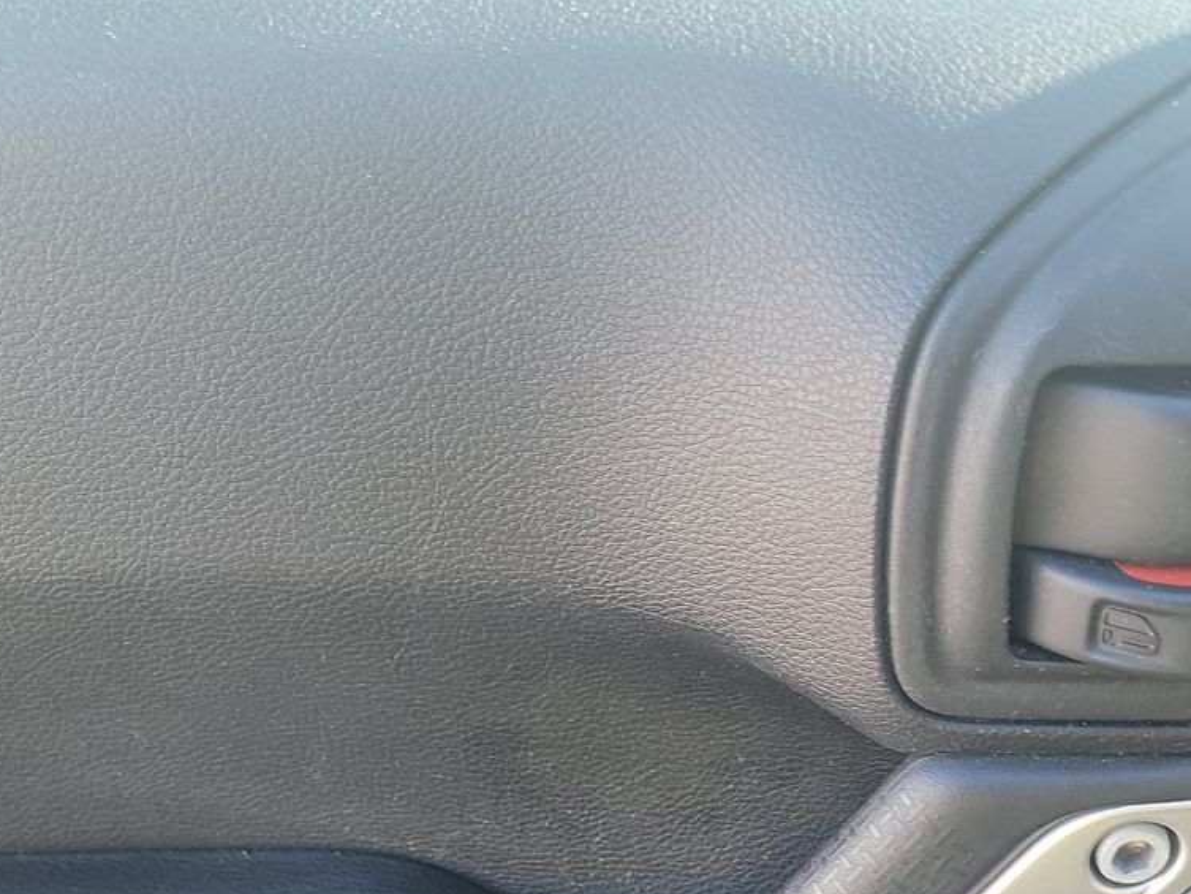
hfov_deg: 37.2
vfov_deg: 26.8
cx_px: 761
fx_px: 1755
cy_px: 924
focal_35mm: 51
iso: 127
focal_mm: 6.7
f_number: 1.8
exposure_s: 1/59
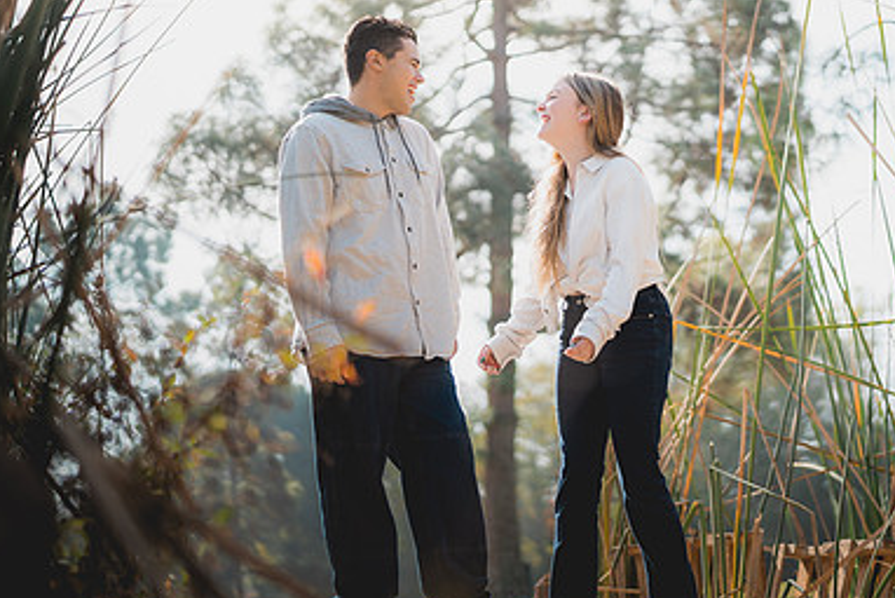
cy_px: 203
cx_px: 649
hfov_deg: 26.4
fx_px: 1890
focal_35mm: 76
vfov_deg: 17.9
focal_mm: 50
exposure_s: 1/5000
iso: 250
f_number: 1.4
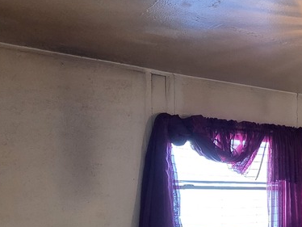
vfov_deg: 28.0
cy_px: 207
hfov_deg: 29.1
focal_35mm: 50
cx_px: 414
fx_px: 436
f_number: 1.9
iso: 320
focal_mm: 2.2
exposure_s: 1/60
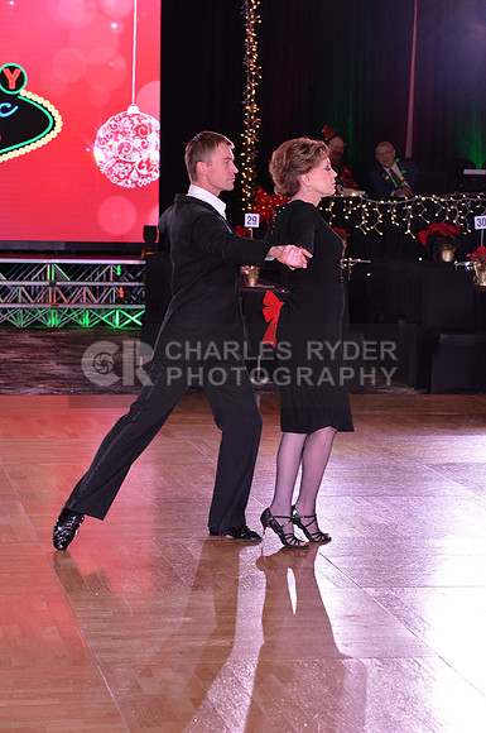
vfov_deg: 18.6
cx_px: 243
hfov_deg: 12.4
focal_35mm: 110
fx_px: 2234
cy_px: 366
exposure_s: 1/250
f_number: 7.1
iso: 2000
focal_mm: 110
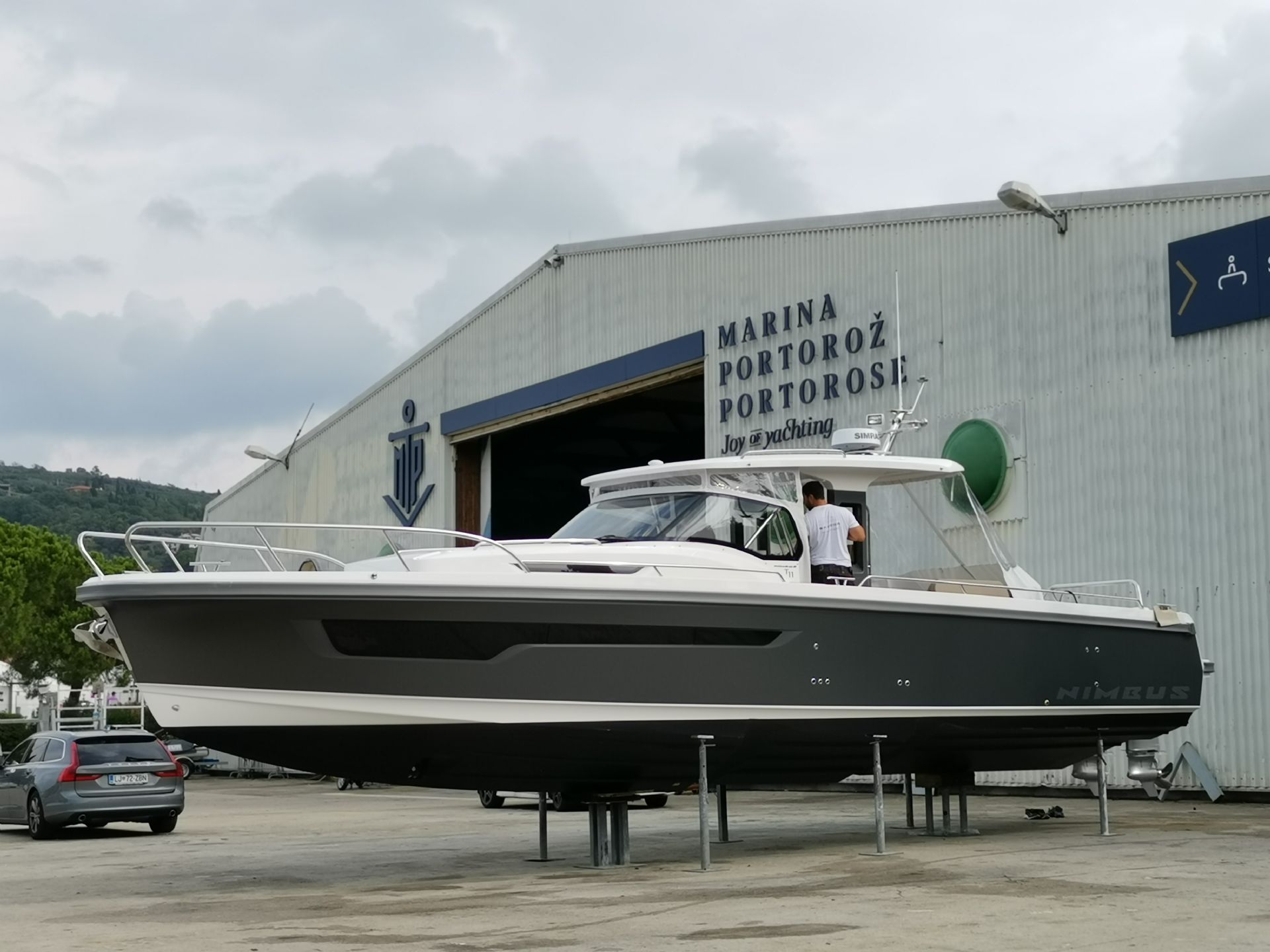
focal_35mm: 54
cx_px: 635
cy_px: 476
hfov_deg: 35.5
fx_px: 1981
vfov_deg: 27.0
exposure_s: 1/1565
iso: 50
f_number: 4
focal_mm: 5.58
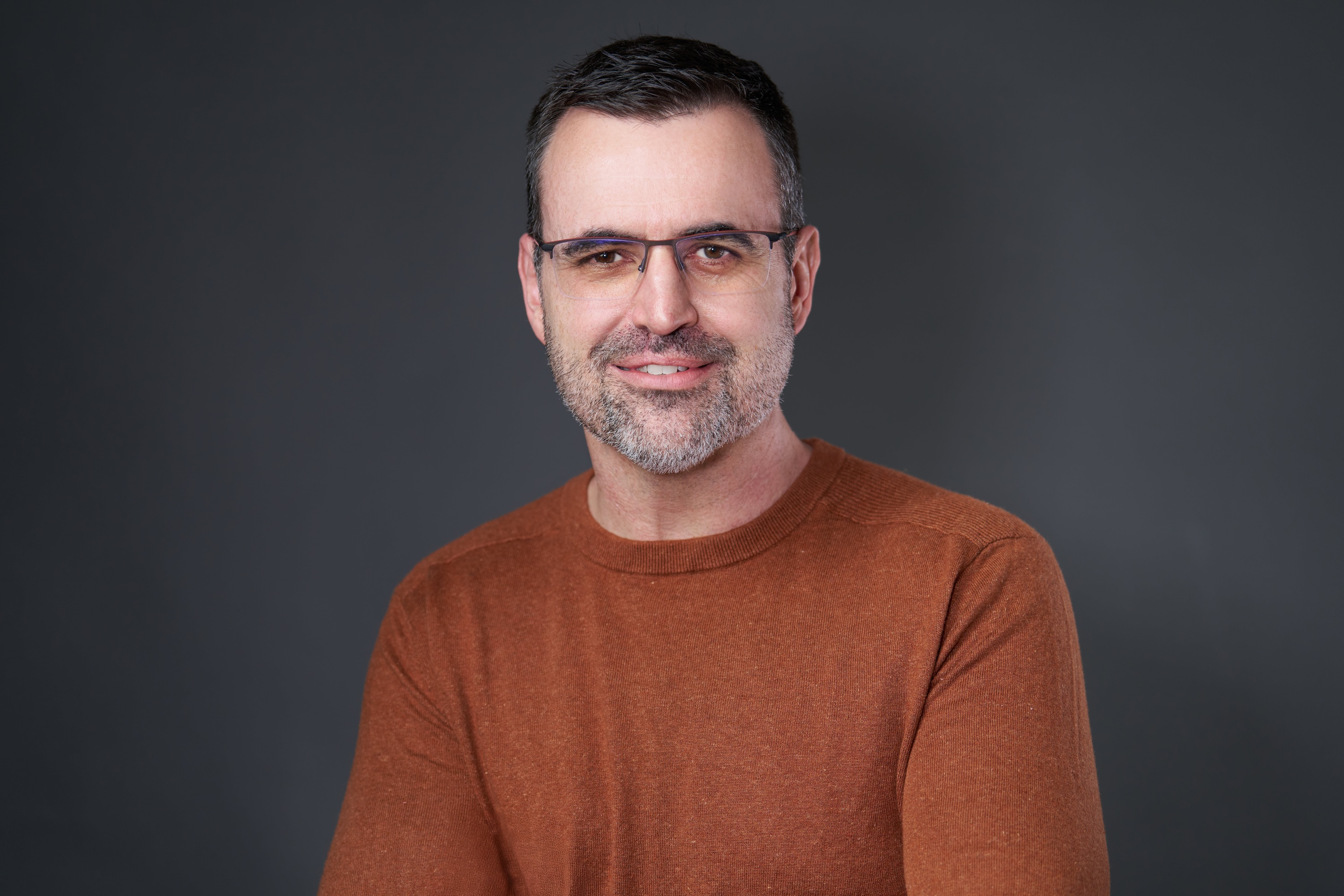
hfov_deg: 25.4
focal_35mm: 80
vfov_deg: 17.1
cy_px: 448
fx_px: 2986
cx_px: 672
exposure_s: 1/160
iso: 200
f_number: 3.2
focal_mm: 80
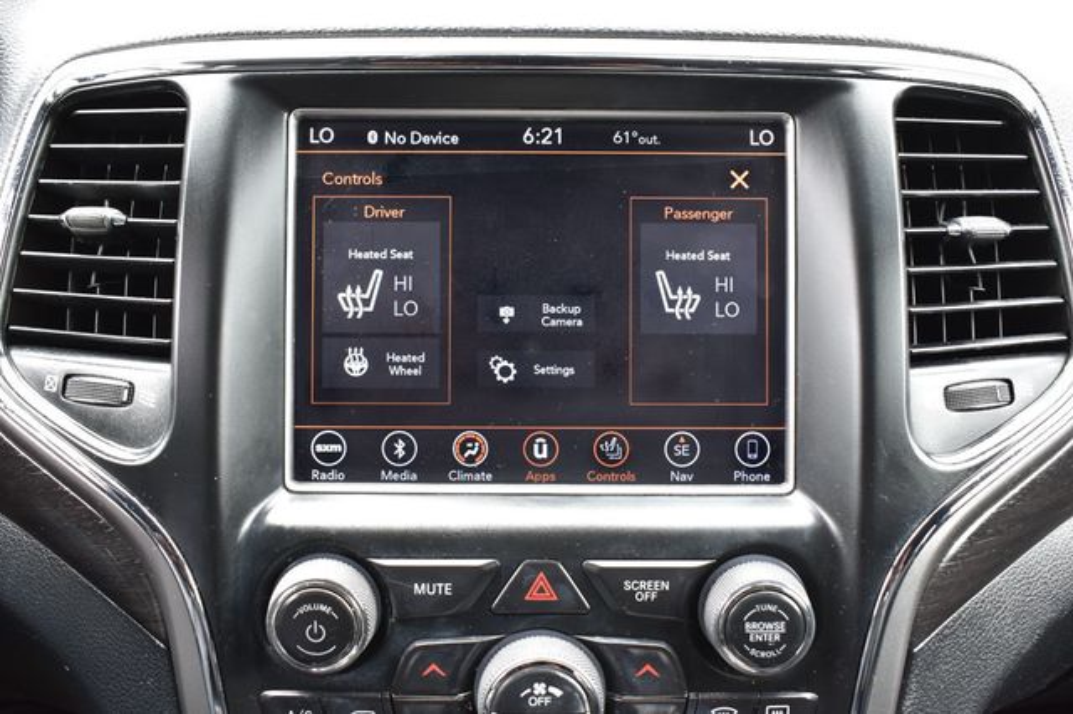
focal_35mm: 38
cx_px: 536
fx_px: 1117
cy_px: 357
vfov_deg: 35.5
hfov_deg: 51.3
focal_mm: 25
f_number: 7.1
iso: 400
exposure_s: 1/30
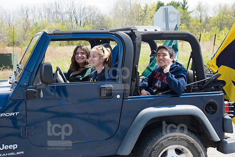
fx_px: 379
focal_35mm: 58
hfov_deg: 34.5
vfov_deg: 23.4
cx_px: 118
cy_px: 78
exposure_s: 1/800
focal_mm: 58
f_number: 7.1
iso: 1000
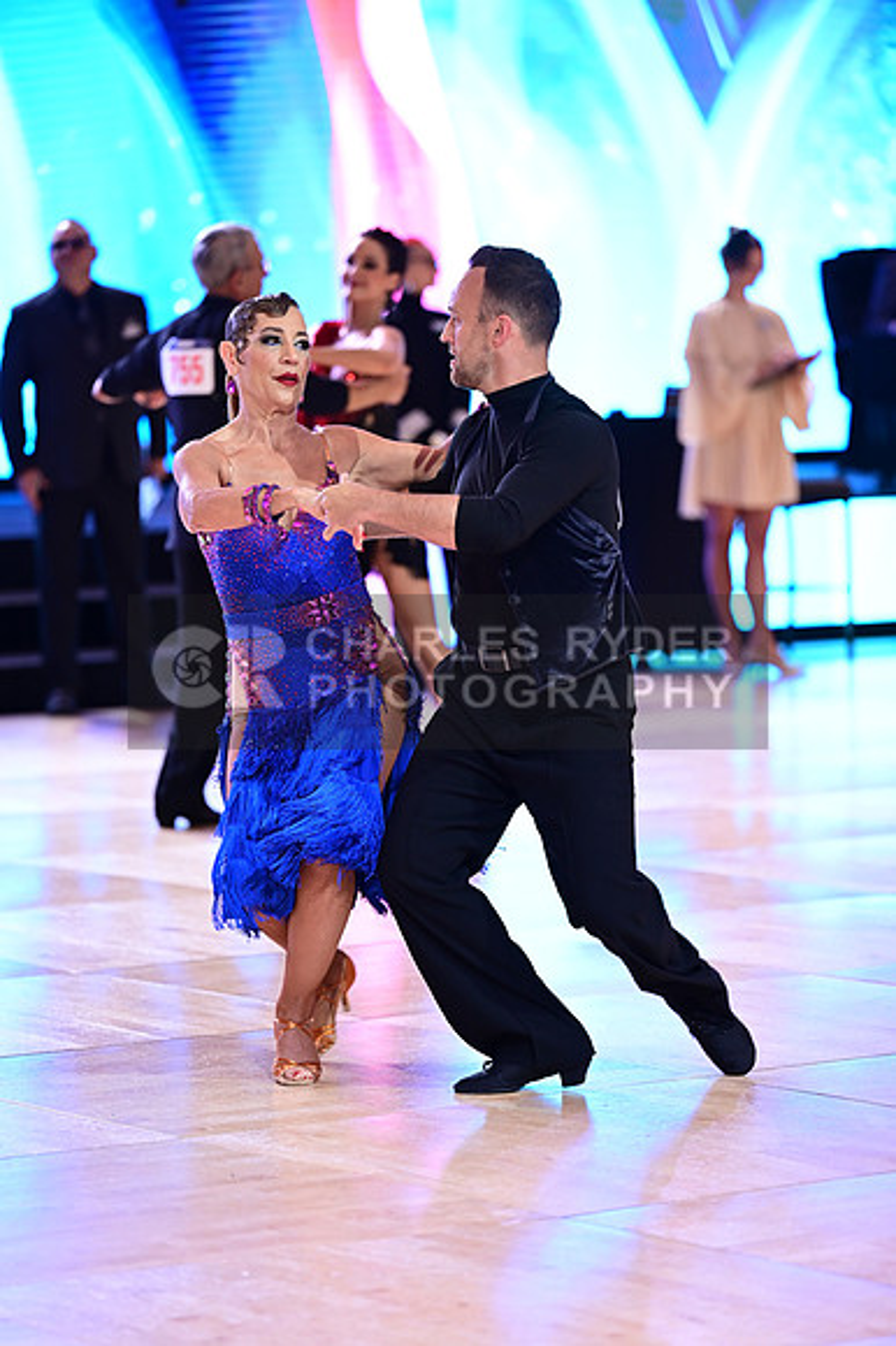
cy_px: 673
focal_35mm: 145
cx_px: 448
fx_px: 5419
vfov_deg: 14.2
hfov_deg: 9.5
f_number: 2.8
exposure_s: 1/400
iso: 2000
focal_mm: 145
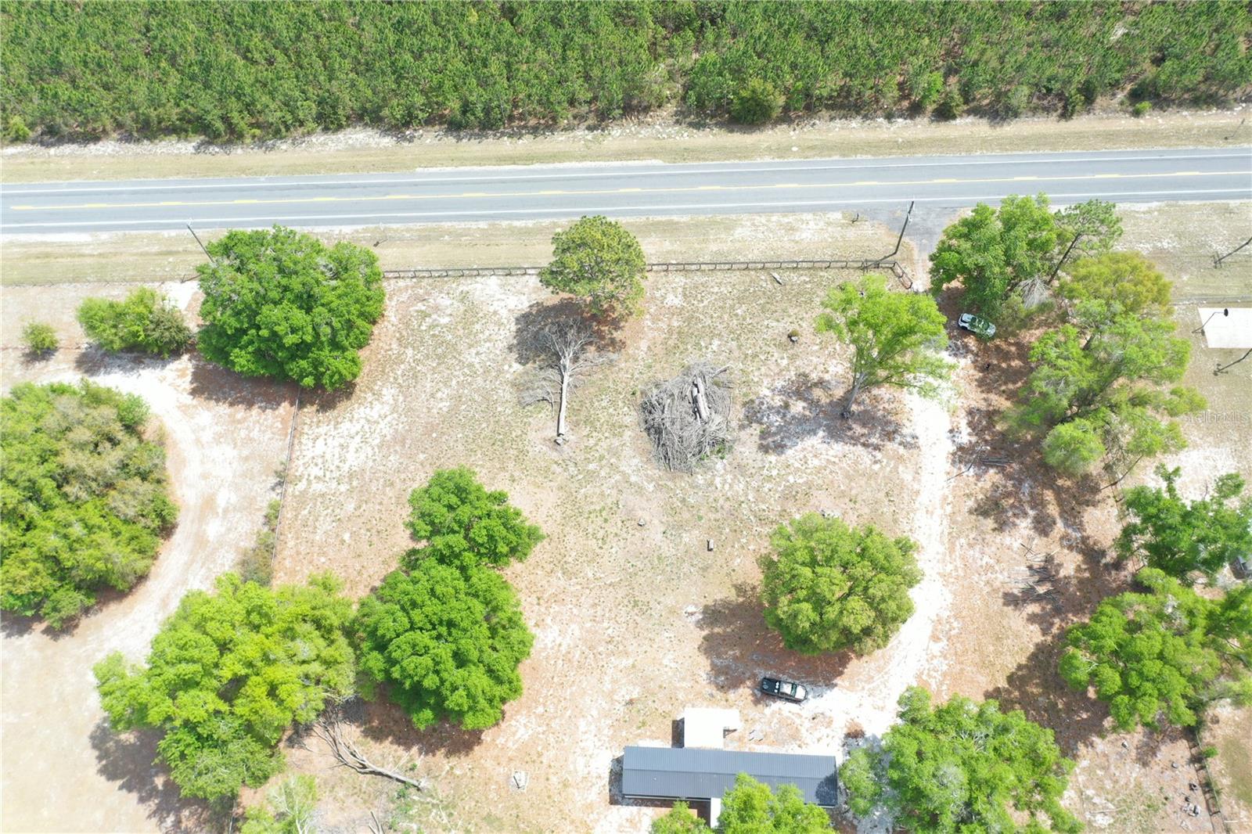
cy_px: 417
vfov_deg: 46.4
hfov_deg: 65.5
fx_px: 974
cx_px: 626
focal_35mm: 28
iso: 100
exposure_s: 1/320
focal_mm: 10.26
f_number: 4
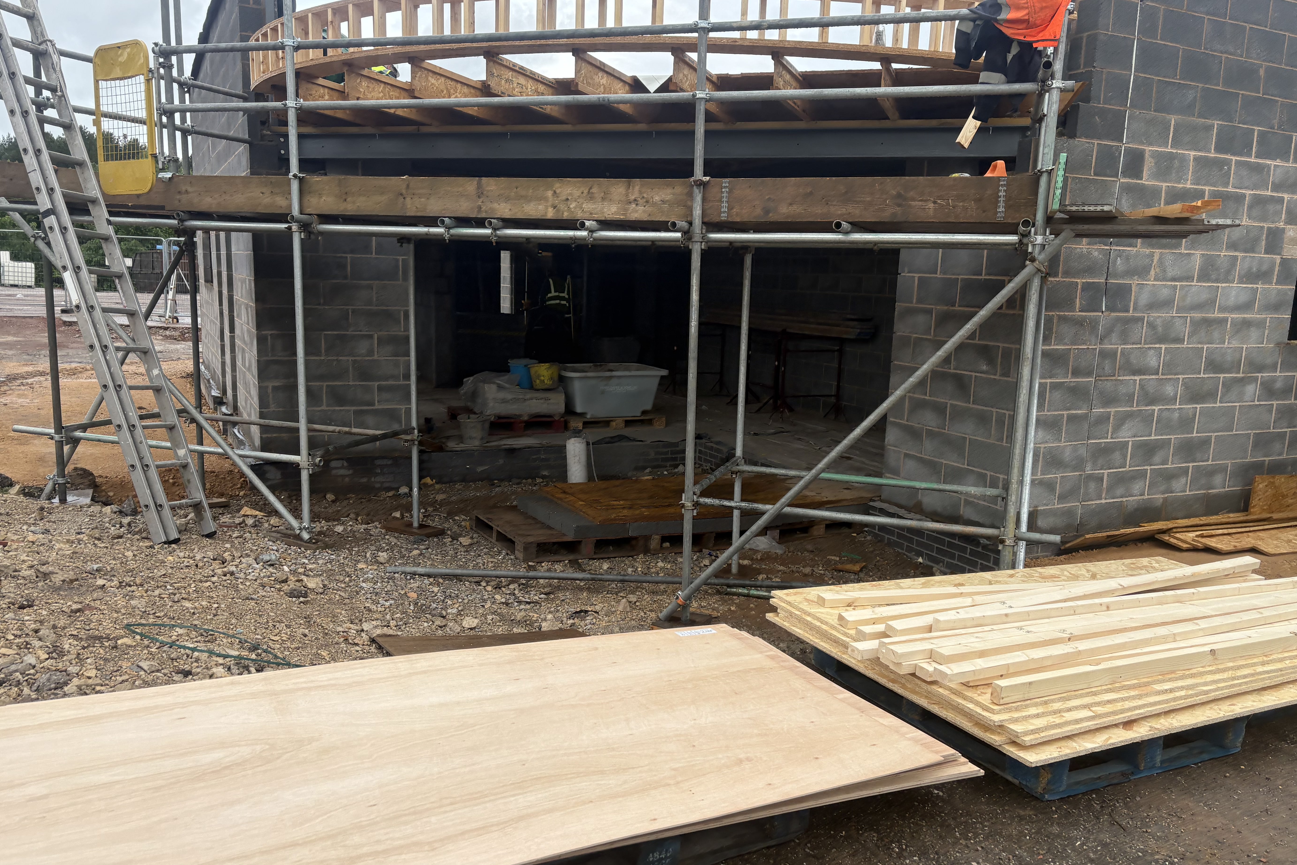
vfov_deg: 46.4
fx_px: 1009
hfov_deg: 65.5
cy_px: 440
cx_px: 663
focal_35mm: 28
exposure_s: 1/1451
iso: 64
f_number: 1.6
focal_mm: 5.96
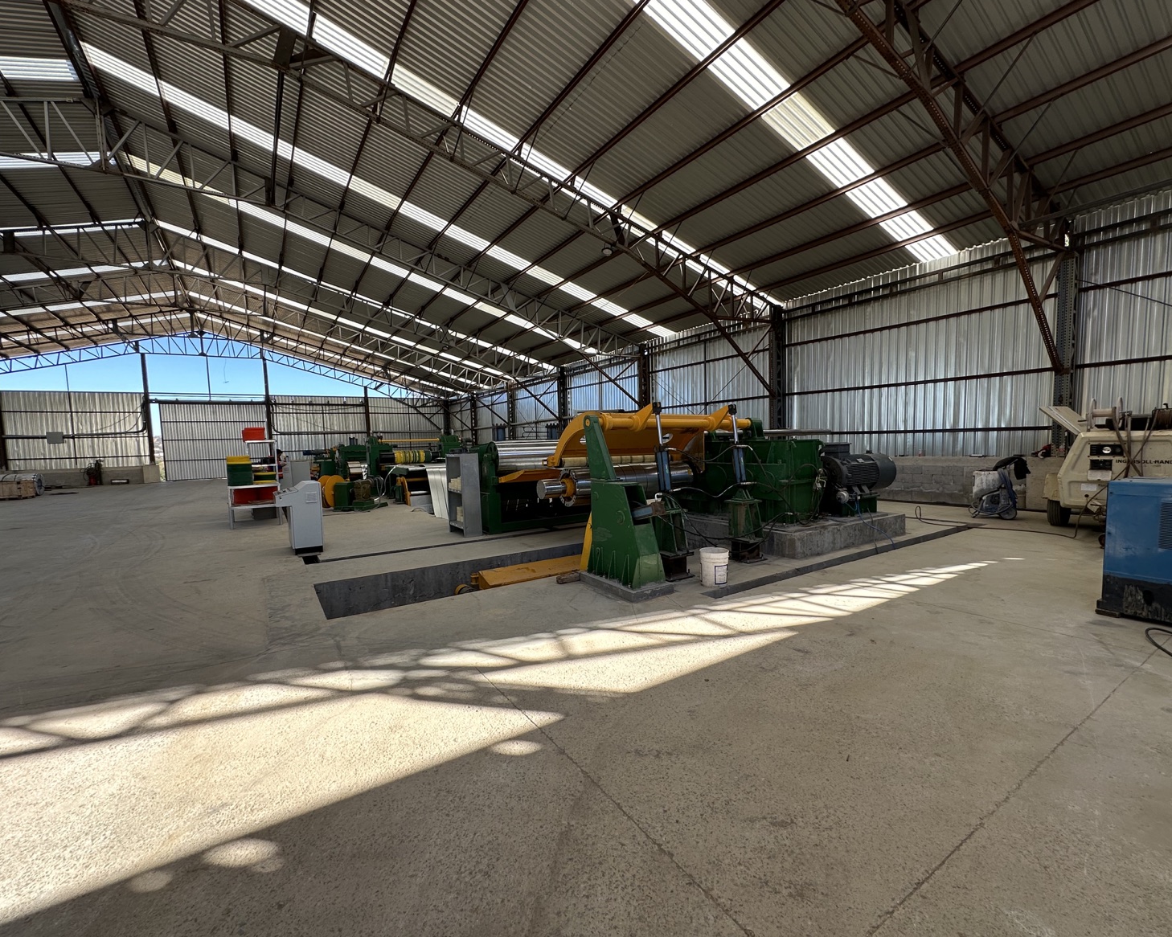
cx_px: 585
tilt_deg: -3.8
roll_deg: +1.6
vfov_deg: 84.0
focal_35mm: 15
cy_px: 481
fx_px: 520
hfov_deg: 96.8
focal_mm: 2.22
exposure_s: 1/256
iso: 40
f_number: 2.2
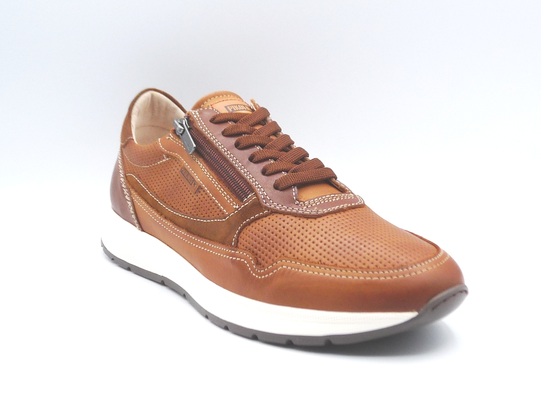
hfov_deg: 38.2
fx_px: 781
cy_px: 203
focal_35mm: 50
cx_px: 270
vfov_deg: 29.1
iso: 100
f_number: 4
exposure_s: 1/200
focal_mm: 4.9
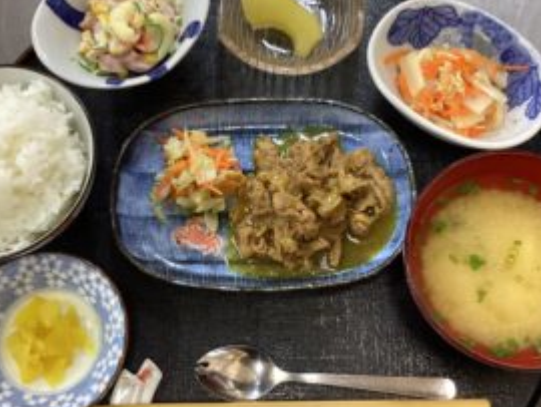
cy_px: 201
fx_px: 673
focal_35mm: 43
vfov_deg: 33.6
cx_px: 263
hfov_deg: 43.8
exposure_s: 1/60
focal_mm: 3.3
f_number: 2.4
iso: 250
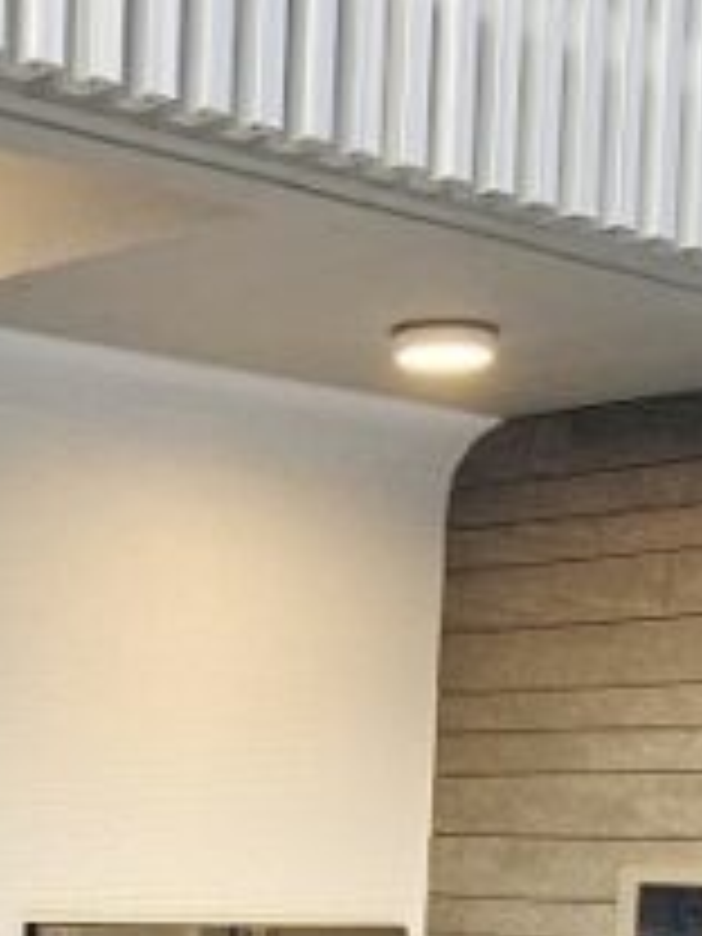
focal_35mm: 90
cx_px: 40
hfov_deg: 16.2
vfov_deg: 20.6
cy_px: 1058
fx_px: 2434
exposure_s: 1/121
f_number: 1.8
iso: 80
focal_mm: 3.99
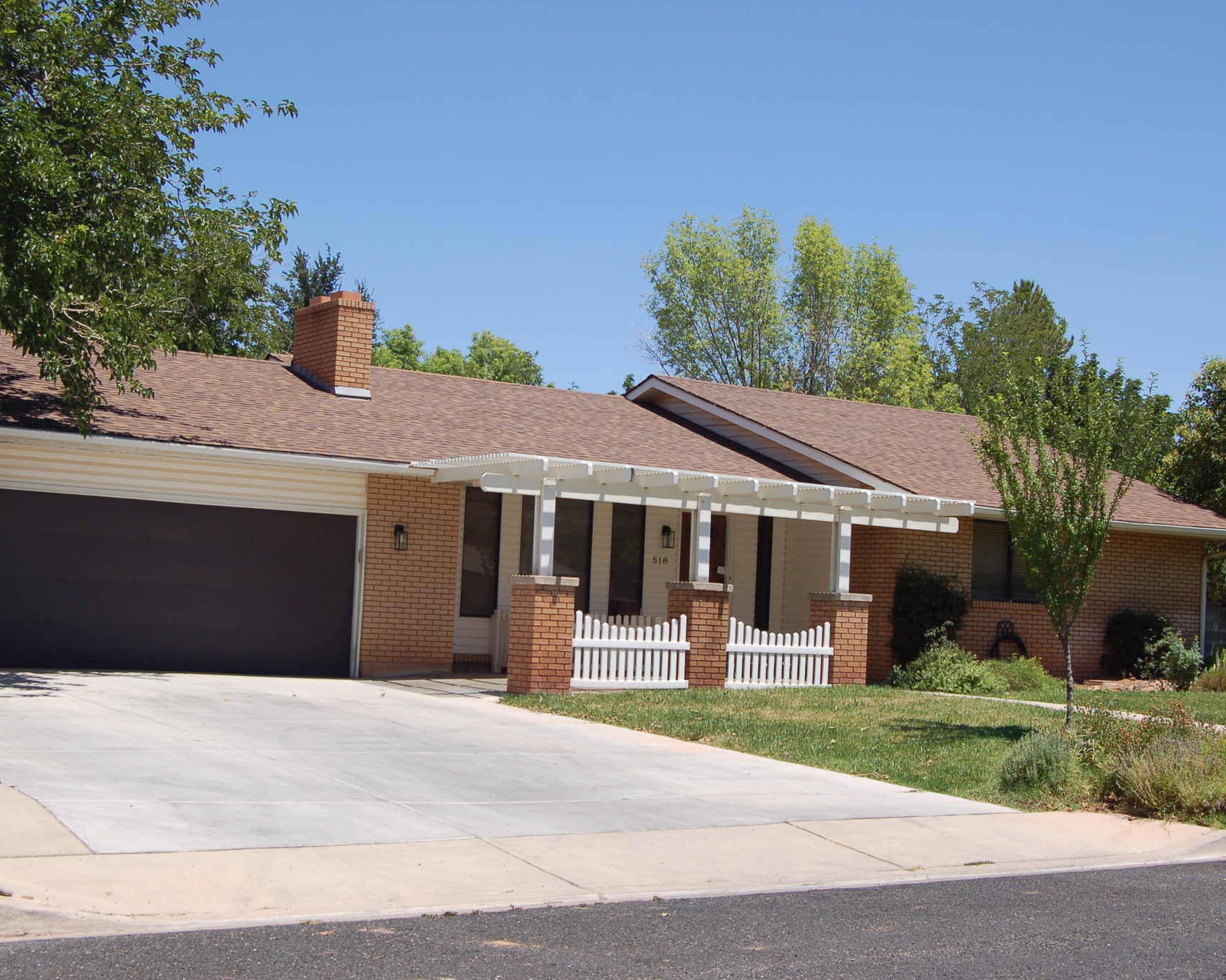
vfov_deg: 29.7
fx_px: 1851
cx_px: 577
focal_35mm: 51
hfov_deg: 36.6
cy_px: 490
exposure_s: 1/320
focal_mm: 30
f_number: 9
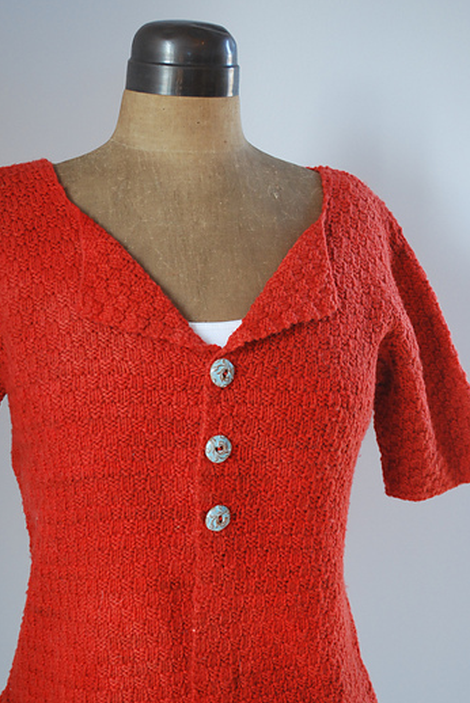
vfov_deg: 31.8
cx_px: 196
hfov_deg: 21.6
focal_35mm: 63
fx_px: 1232
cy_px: 399
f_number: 5
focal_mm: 34
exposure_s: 1/30
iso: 560
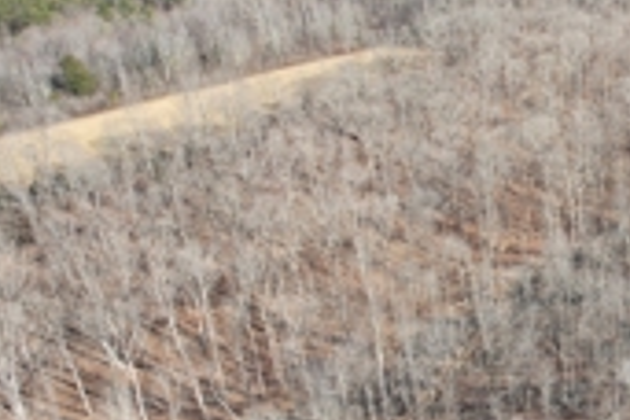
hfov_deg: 30.2
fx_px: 1015
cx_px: 726
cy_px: 151
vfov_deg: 23.3
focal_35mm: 58
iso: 100
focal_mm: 8.38
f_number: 2.8
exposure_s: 1/725
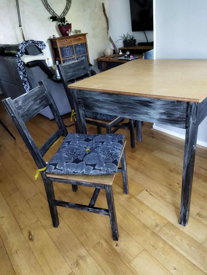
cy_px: 138
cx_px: 104
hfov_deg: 51.4
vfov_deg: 65.3
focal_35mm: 27
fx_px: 215
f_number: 1.79
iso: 750
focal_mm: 4.71
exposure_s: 1/25
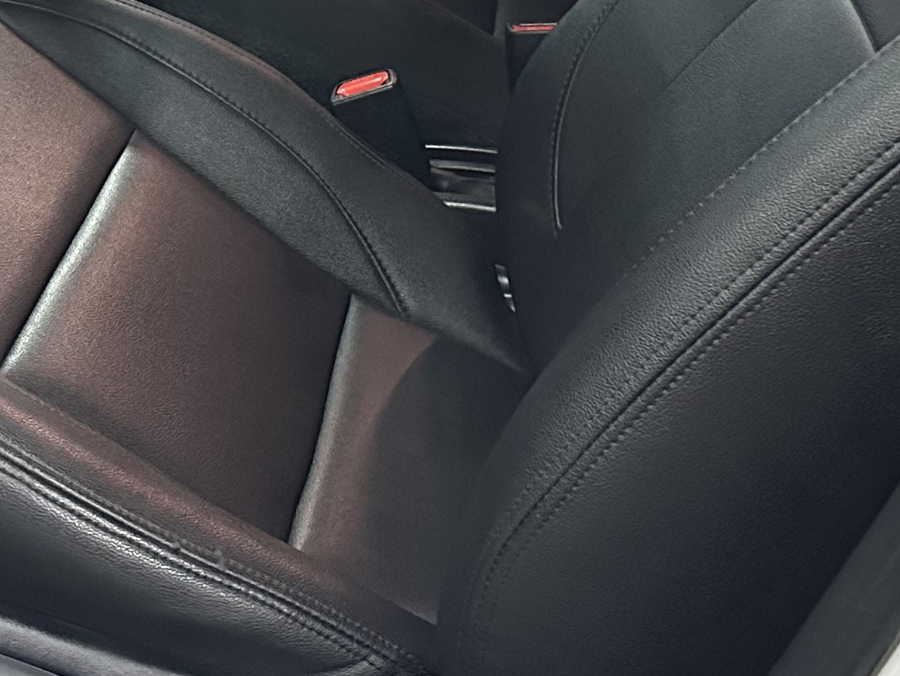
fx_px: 2054
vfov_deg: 17.2
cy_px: -266
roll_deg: -13.5
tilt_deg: -14.3
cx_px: 218
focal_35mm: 79
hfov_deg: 24.4
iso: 800
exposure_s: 1/33
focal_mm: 6.86
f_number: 1.78
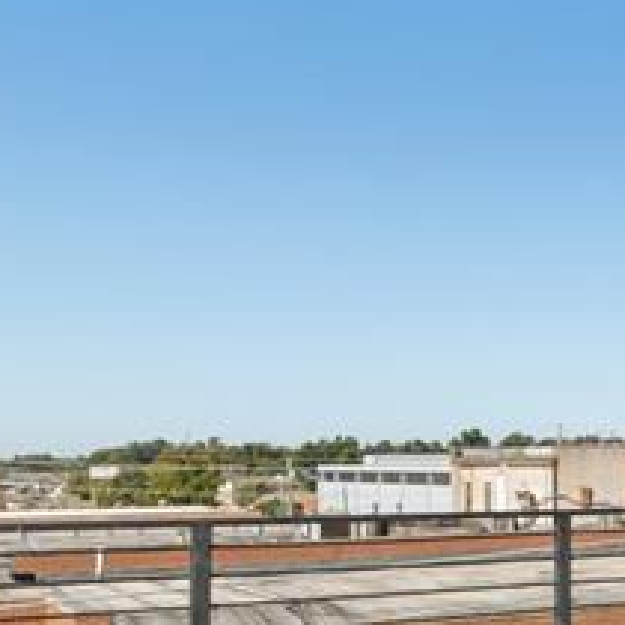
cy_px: 455
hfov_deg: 18.6
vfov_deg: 26.2
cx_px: 1204
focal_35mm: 65
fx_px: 1330
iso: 200
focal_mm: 10.5
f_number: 8
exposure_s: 1/640
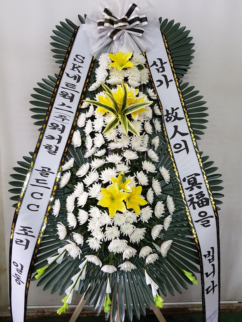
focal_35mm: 26
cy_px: 161
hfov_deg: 53.1
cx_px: 121
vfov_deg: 67.3
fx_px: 242
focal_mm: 4.2
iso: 125
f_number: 1.7
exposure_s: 1/60
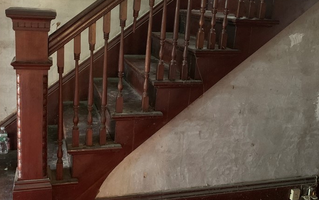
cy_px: 75
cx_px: 149
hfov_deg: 48.2
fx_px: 356
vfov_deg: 31.1
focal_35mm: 41
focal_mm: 4.25
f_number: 1.8
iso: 800
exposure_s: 1/21
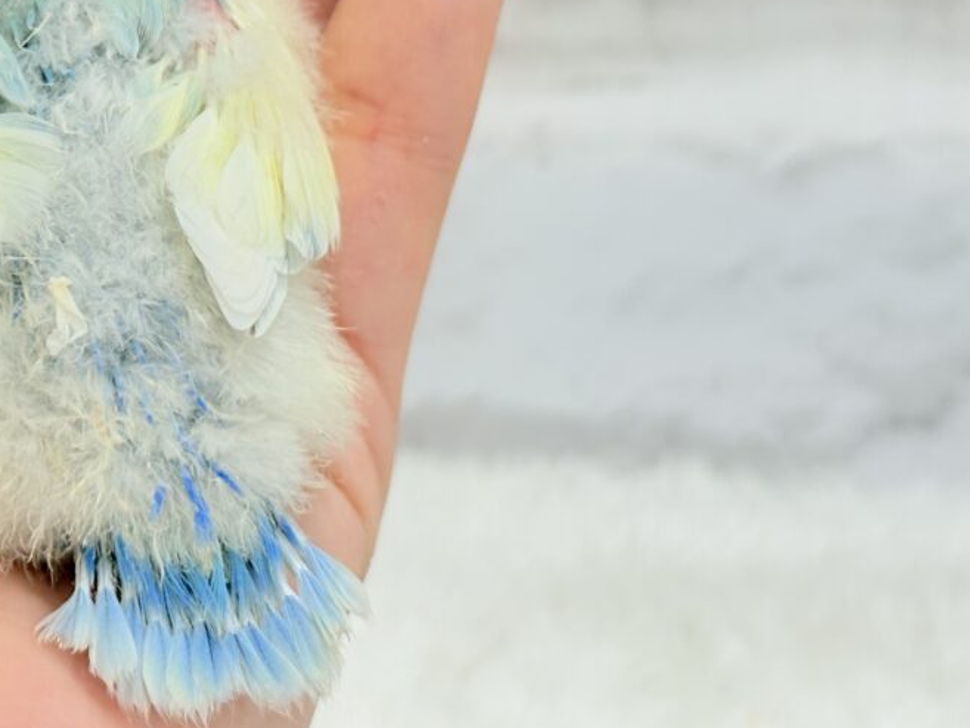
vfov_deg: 15.4
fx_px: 2663
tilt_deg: -17.7
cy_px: 78
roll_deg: -0.8
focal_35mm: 95
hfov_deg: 20.2
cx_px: 87
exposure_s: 1/100
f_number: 1.6
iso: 64
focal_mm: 5.96
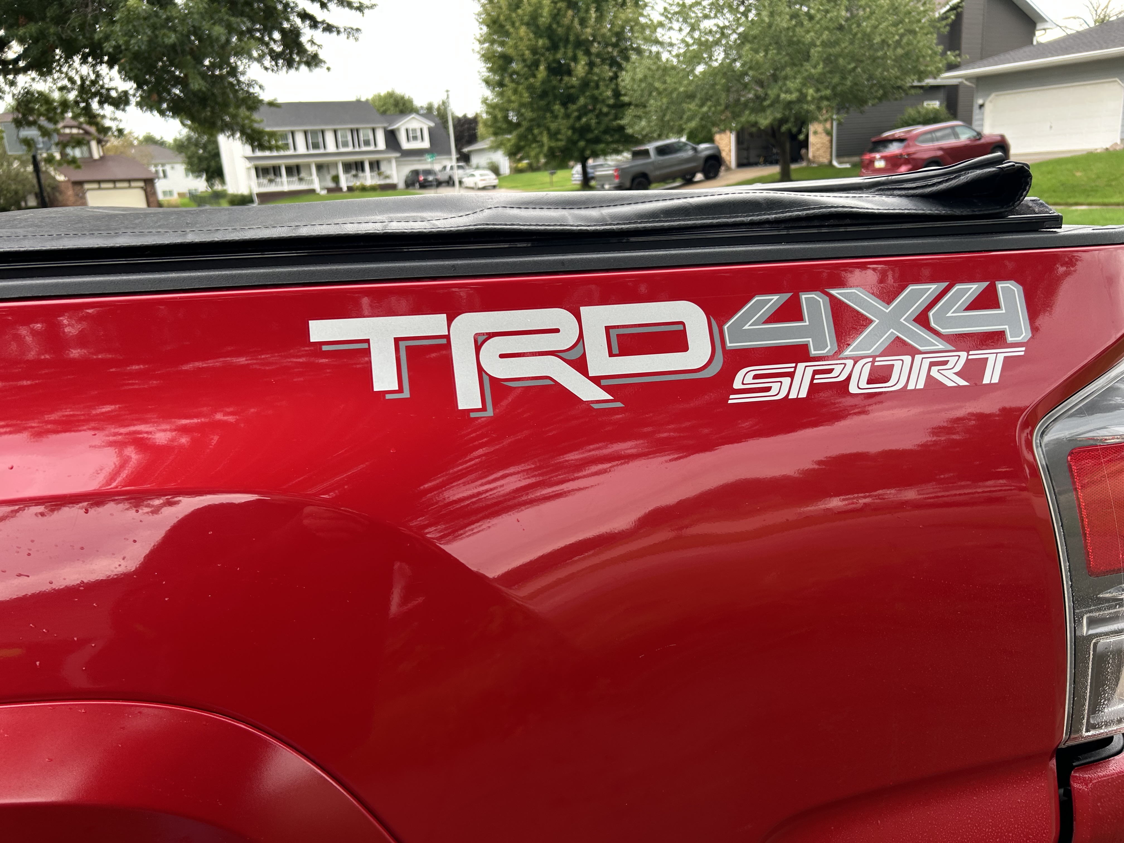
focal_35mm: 26
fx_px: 844
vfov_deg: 53.1
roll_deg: +5.4
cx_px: 562
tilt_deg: -16.3
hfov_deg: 67.3
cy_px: 422
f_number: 1.5
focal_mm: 5.7
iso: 40
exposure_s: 1/121
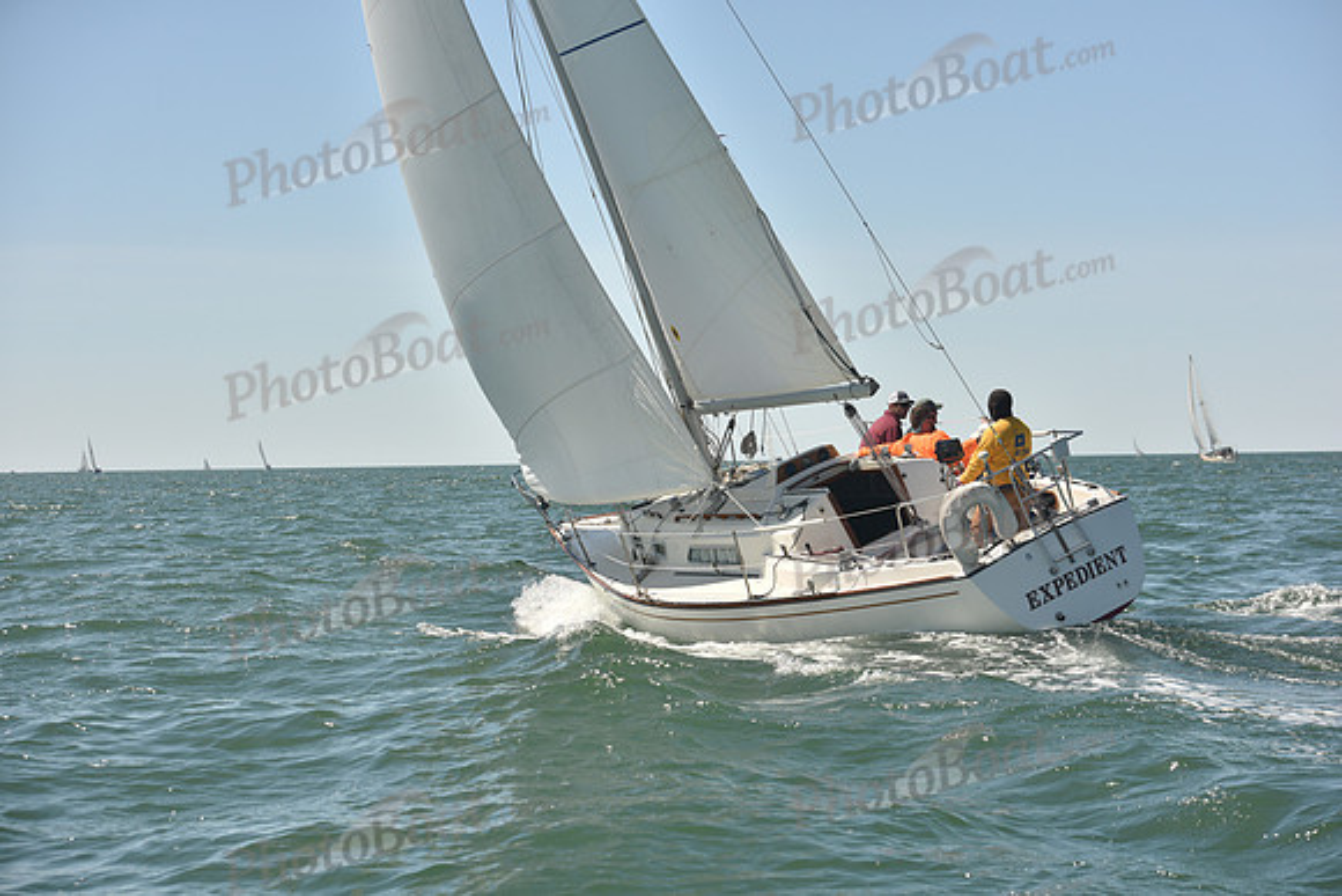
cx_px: 671
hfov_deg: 28.8
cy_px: 448
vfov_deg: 19.5
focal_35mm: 70
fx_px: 2610
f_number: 5.6
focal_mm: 70
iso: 250
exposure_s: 1/800
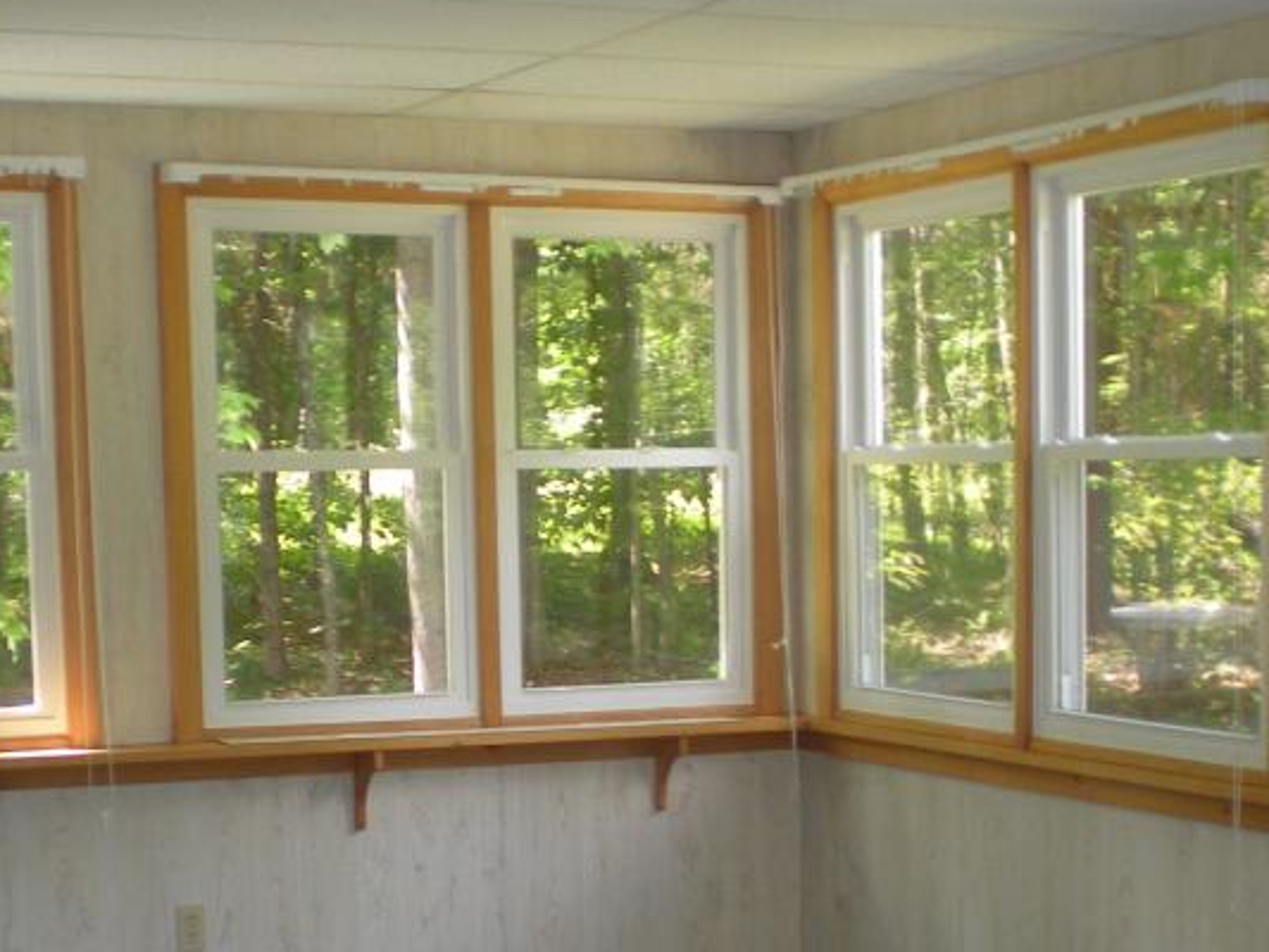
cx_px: 736
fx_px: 2677
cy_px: 726
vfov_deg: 20.0
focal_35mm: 73
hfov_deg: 26.6
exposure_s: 1/63
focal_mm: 6.3
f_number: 3.1
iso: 129
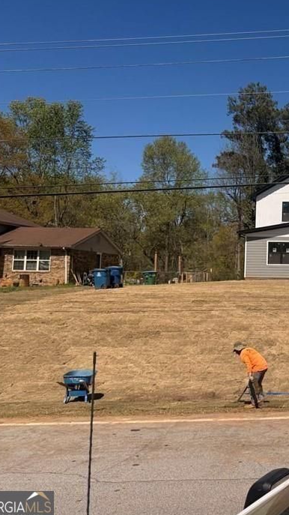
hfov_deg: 26.8
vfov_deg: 51.5
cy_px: 232
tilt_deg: +5.4
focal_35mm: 39
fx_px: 532
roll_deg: -0.5
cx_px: 351
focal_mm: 6.76
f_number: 1.78
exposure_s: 1/10309
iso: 80
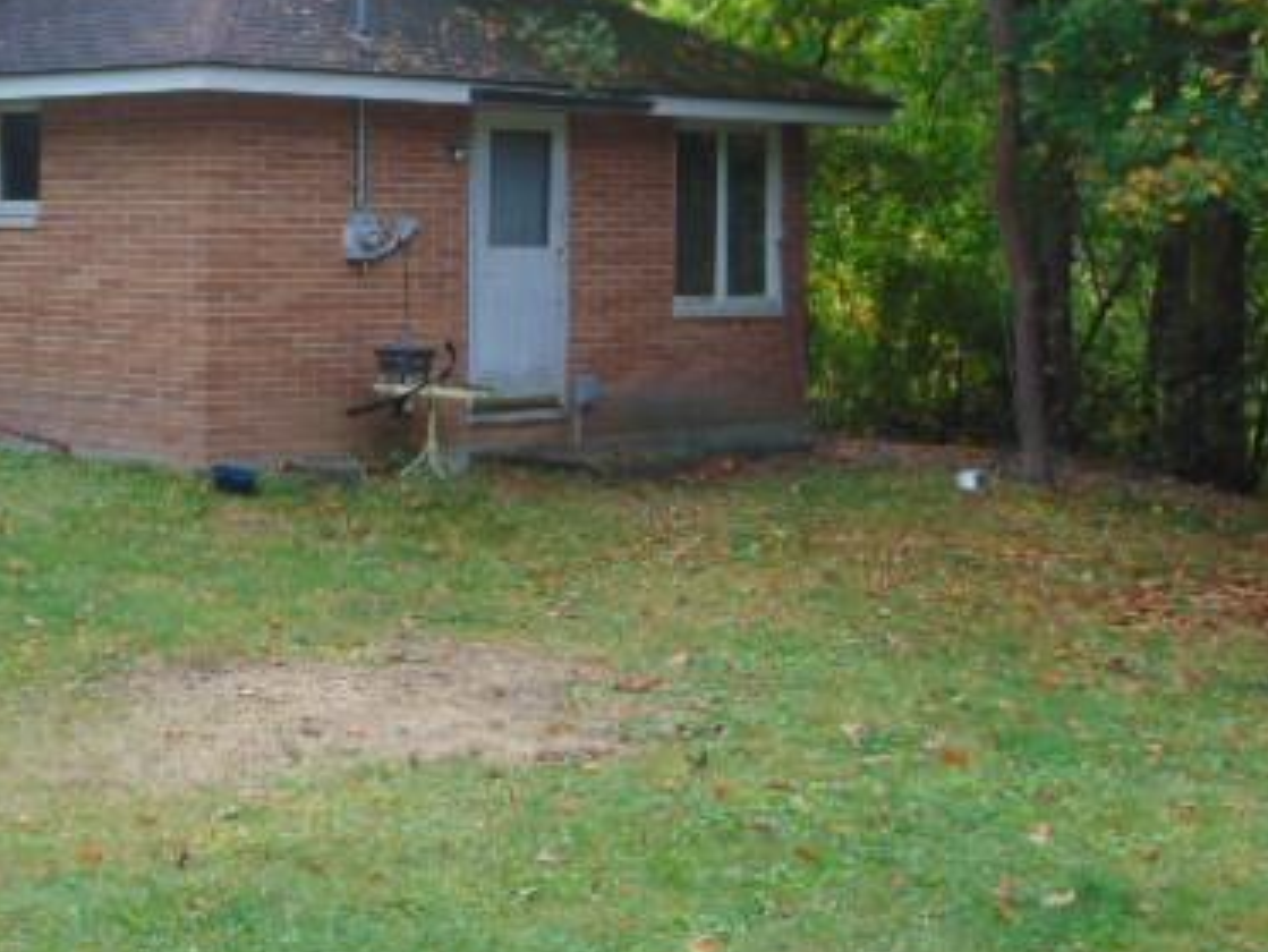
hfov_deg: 26.3
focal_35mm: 72
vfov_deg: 20.3
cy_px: 235
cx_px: 184
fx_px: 2638
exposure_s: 1/200
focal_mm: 7.6
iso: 80
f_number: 3.3
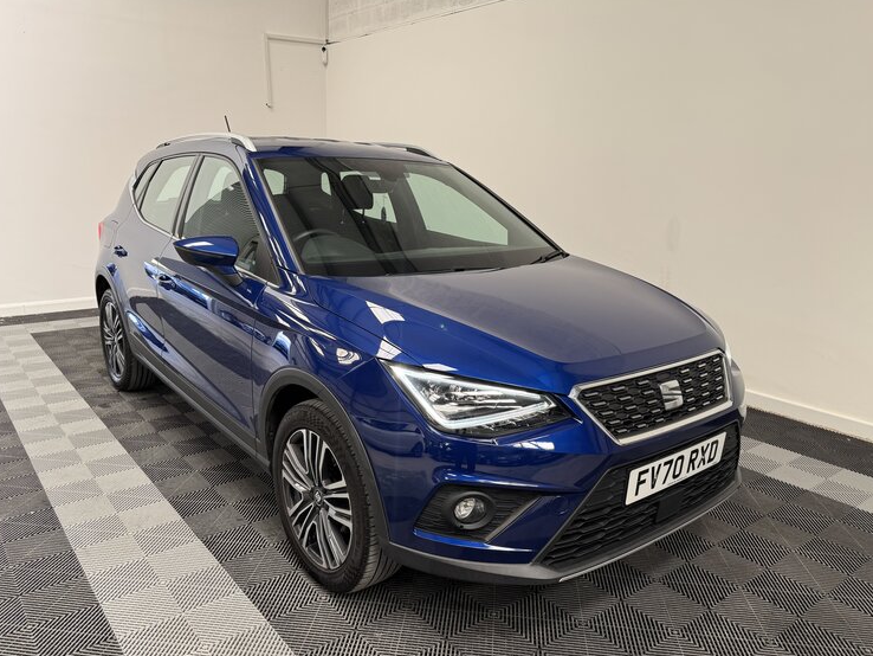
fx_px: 656
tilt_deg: -15.3
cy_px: 350
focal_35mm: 26
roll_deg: -1.1
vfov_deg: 53.0
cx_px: 422
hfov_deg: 67.3
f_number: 1.78
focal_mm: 6.76
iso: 80
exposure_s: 1/121
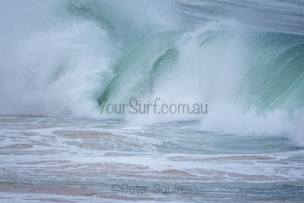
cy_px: 102
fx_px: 6335
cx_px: 152
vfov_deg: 1.8
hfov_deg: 2.7
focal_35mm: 750
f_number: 5.6
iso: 450
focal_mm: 500
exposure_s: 1/1000
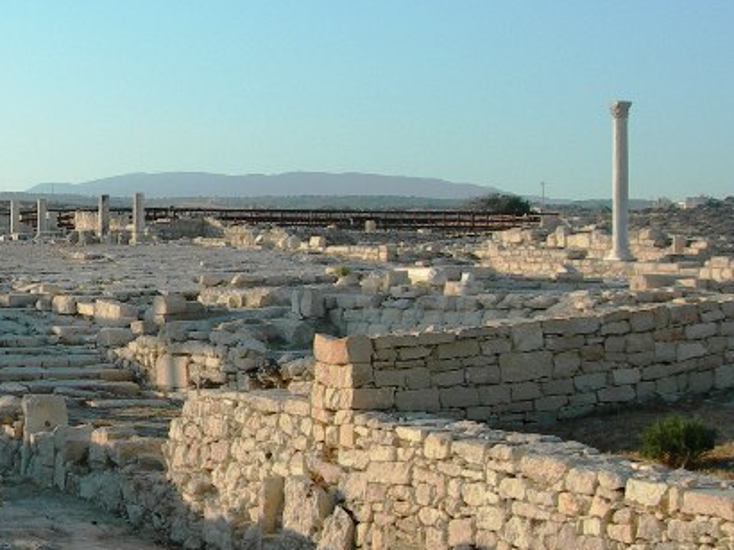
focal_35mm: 95
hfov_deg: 19.9
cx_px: -47
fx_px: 2013
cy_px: 278
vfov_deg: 15.5
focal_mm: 7.8
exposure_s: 1/390
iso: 50
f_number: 4.8
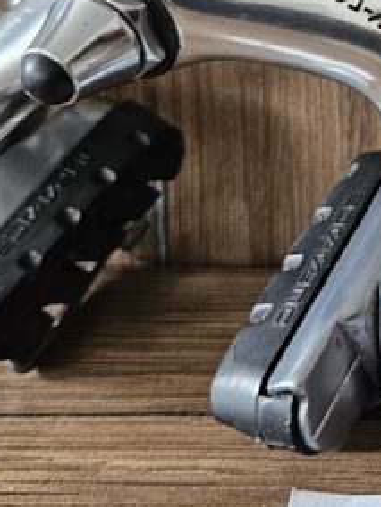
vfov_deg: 22.7
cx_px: 608
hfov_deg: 16.0
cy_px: 2
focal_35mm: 83
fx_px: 1218
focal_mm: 5.4
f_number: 1.8
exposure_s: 1/142
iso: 400
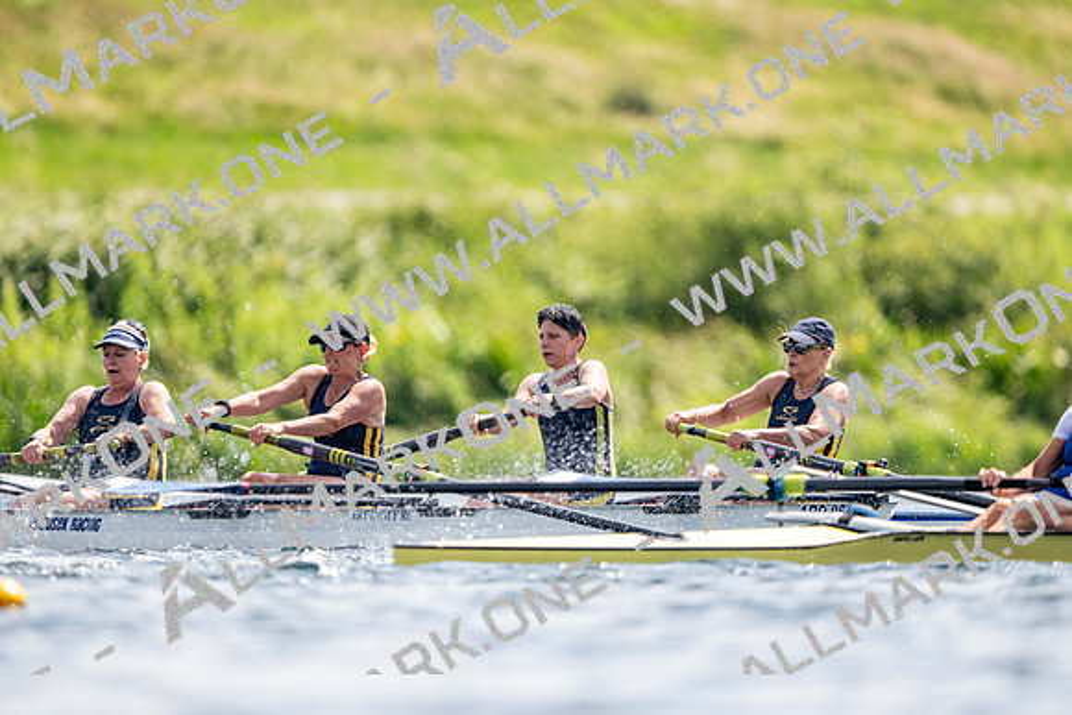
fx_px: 25018
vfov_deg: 1.6
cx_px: 536
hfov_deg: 2.5
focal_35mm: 840
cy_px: 358
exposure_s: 1/2500
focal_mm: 840
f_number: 5.6
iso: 800
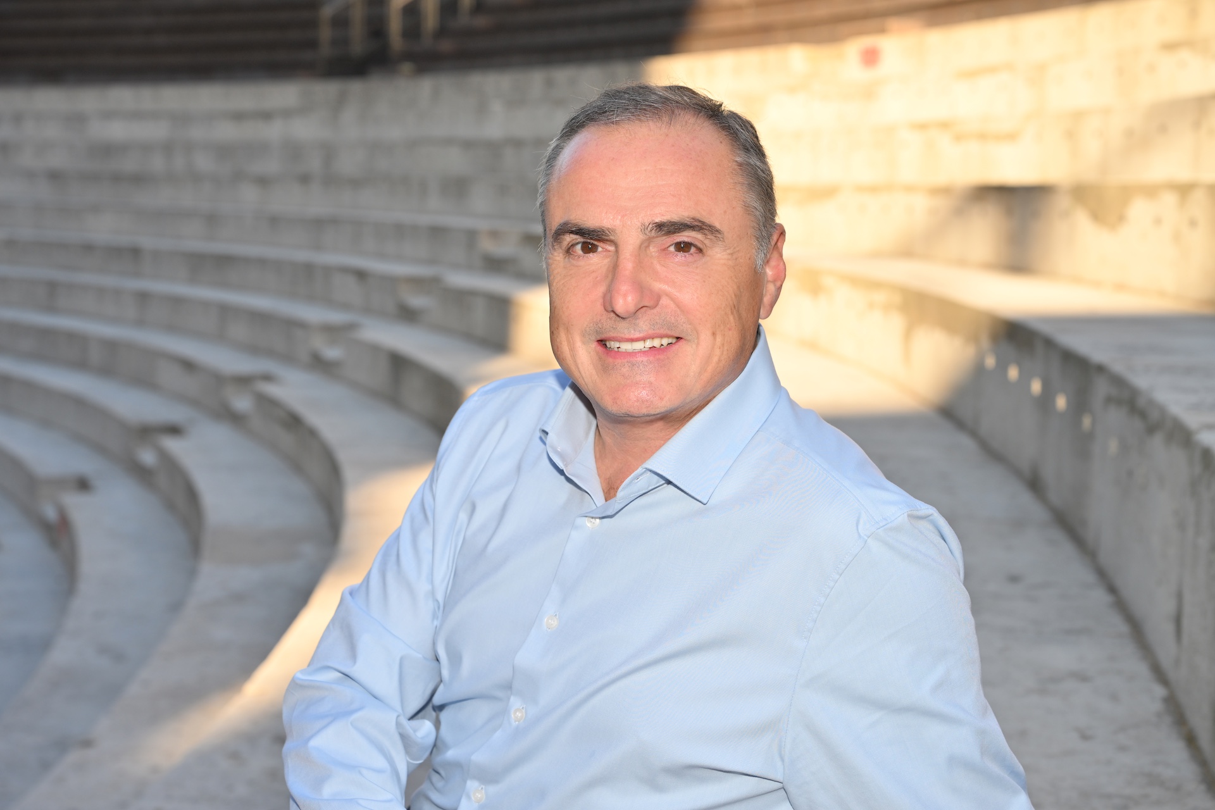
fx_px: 1856
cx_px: 608
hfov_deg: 36.2
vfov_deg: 24.6
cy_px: 405
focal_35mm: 55
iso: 100
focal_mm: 55
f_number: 5.6
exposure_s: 1/200
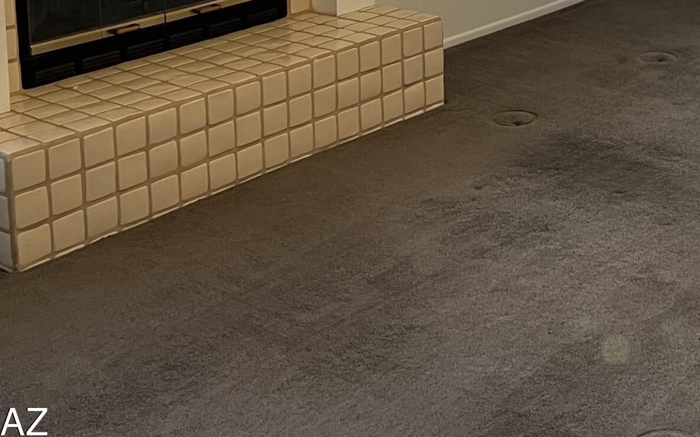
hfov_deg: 28.0
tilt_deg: -6.5
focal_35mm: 70
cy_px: -183
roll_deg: +1.0
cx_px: 665
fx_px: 1335
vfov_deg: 17.1
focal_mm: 5.7
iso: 100
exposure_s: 1/60
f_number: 1.5
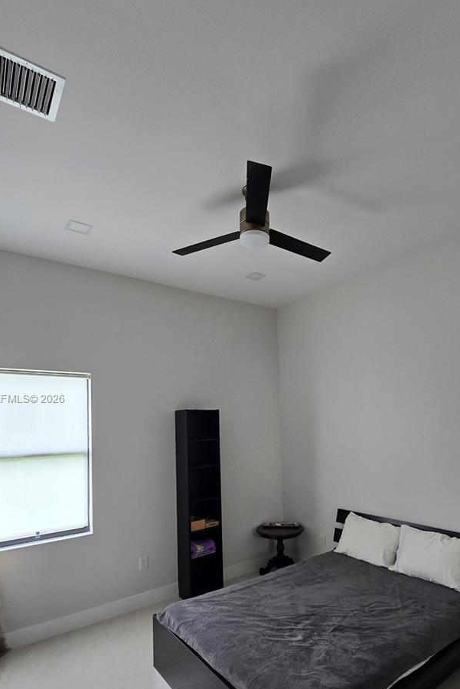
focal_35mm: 18
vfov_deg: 89.3
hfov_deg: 67.0
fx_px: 345
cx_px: 266
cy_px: 399
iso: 100
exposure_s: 1/60
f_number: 2.2
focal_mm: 2.2
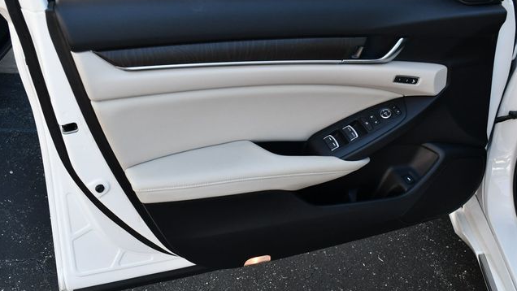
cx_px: 258
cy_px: 141
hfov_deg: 52.8
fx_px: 521
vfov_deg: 31.2
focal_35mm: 38
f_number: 5
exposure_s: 1/250
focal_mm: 18
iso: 400
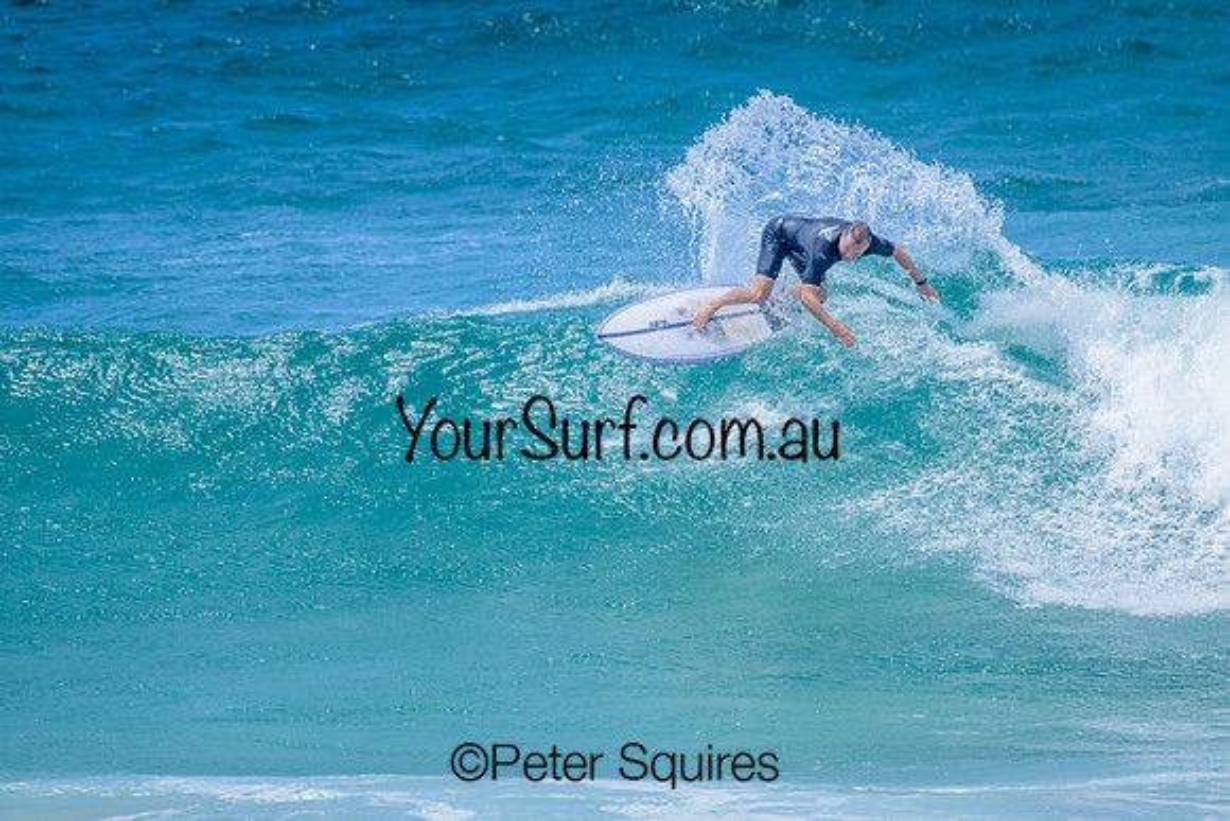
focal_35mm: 800
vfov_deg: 1.7
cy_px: 410
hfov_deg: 2.6
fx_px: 27338
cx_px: 615
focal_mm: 800
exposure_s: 1/2000
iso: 1000
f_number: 11
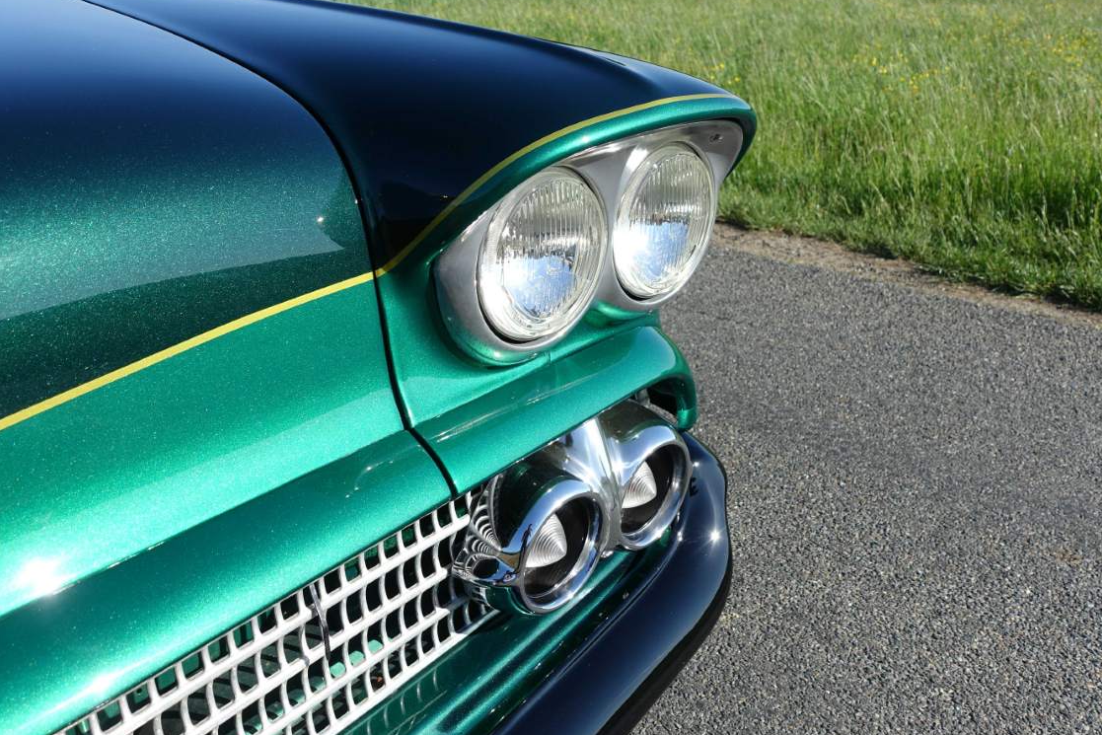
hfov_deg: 57.2
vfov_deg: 40.0
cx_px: 566
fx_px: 1010
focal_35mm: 33
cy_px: 366
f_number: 4
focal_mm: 11.81
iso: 125
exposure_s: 1/800
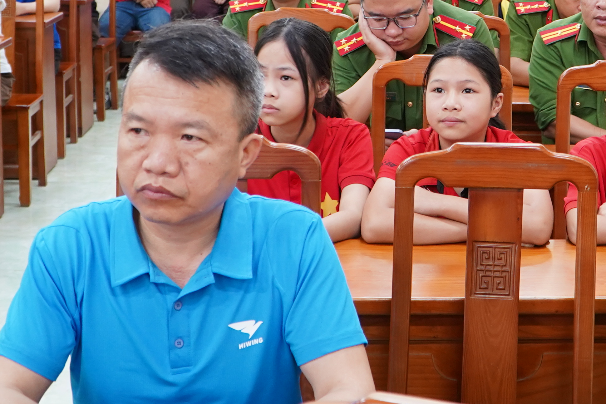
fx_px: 1229
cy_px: 53
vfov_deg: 18.4
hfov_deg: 27.2
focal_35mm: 73
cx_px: 477
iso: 1000
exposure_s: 1/40
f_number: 4
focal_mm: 24
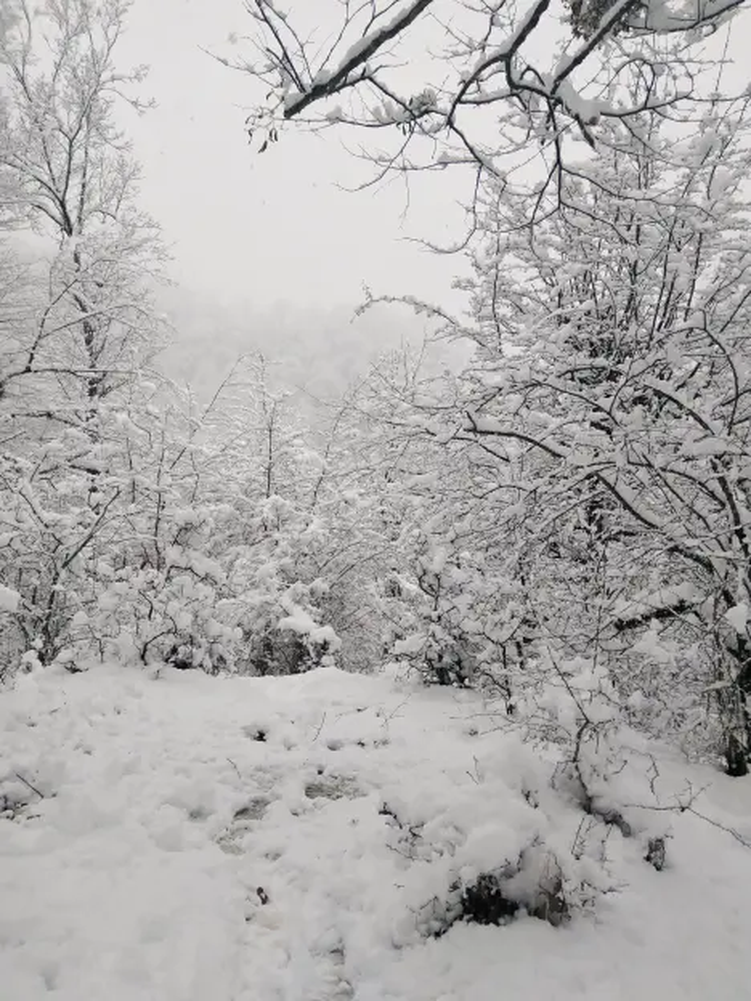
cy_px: 500
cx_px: 376
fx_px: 752
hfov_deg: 53.1
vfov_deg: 67.3
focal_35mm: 26
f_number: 1.8
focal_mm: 3.59
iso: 100
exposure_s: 1/616
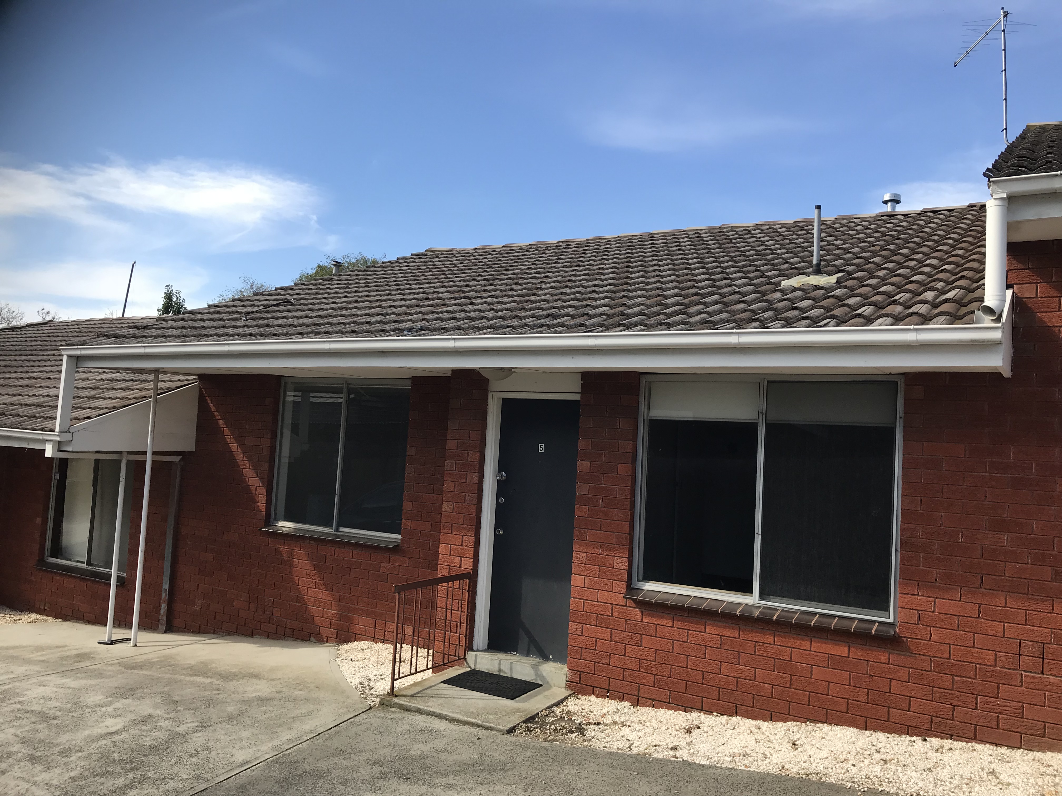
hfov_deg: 63.4
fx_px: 859
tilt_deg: +3.2
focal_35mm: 28
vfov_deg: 49.7
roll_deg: -3.3
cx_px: 531
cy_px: 398
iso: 20
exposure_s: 1/1330
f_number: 1.8
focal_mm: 3.99
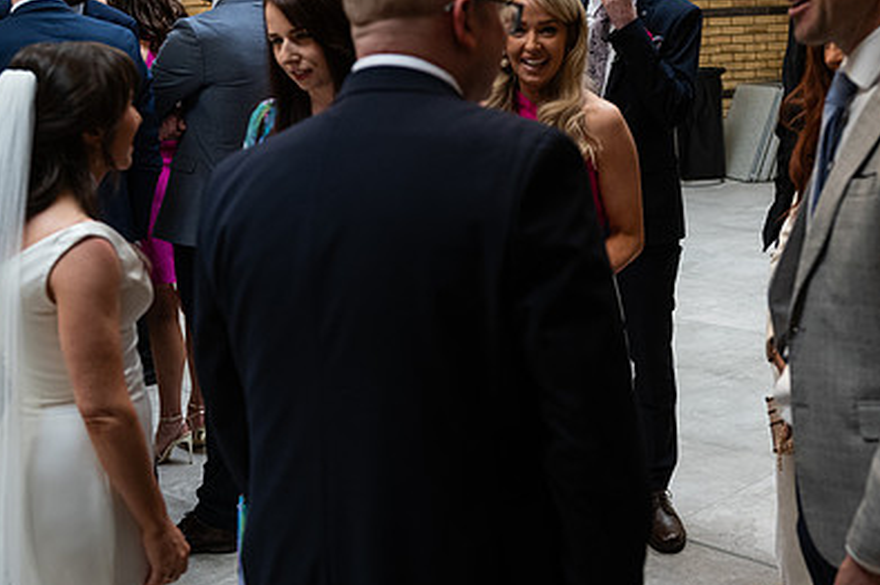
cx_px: 489
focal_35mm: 56
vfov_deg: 24.0
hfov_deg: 35.6
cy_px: 193
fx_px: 1368
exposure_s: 1/160
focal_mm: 38
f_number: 3.5
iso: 800
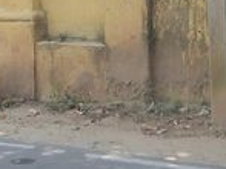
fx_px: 1031
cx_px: 180
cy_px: -172
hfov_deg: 12.5
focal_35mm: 158
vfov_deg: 8.8
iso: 160
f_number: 3.5
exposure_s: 1/200
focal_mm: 5
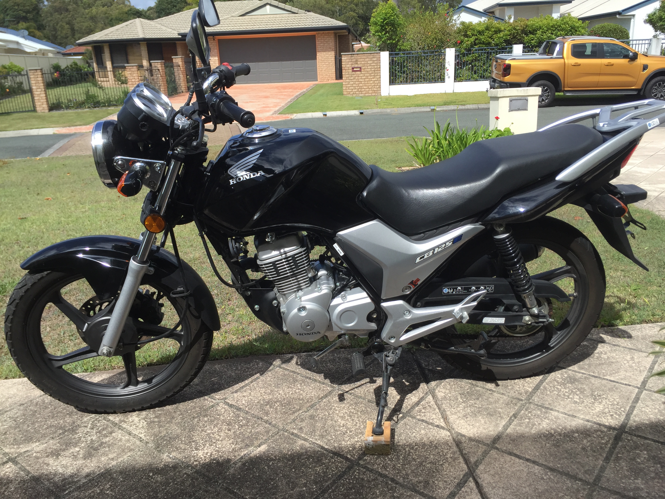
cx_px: 332
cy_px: 250
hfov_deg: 61.7
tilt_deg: -19.1
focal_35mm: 29
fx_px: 557
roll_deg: +2.7
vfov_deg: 48.2
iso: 32
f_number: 2.2
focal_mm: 4.15
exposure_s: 1/1721
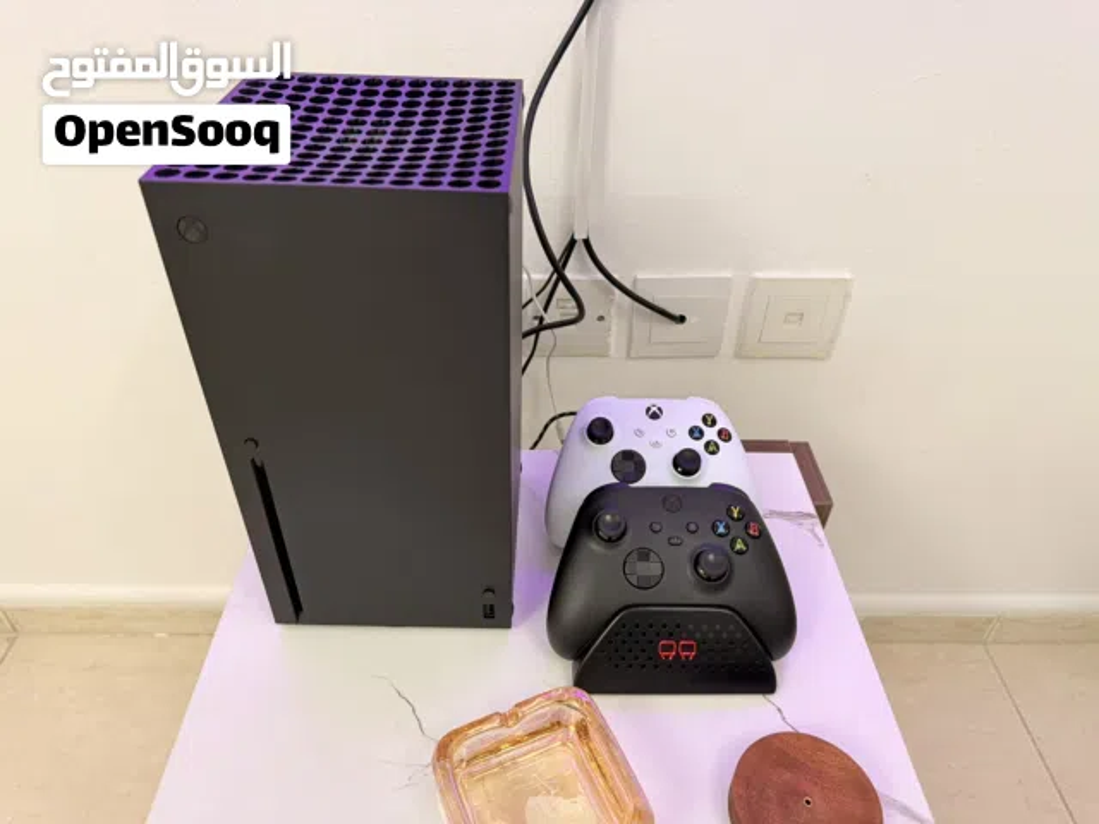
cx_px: 550
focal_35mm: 24
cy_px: 412
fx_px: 762
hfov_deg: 71.6
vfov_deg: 56.8
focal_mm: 6.76
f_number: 1.78
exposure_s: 1/50
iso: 320
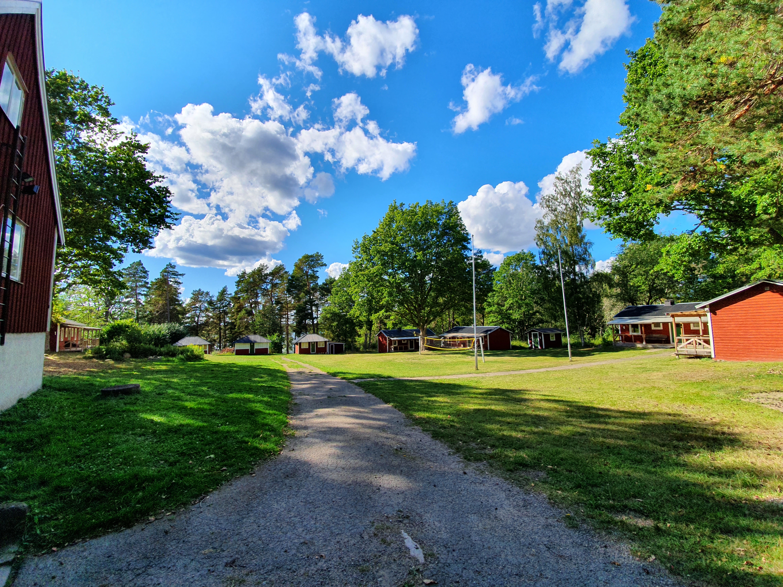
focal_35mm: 13
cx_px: 392
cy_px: 294
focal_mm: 1.8
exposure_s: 1/948
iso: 50
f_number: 2.2
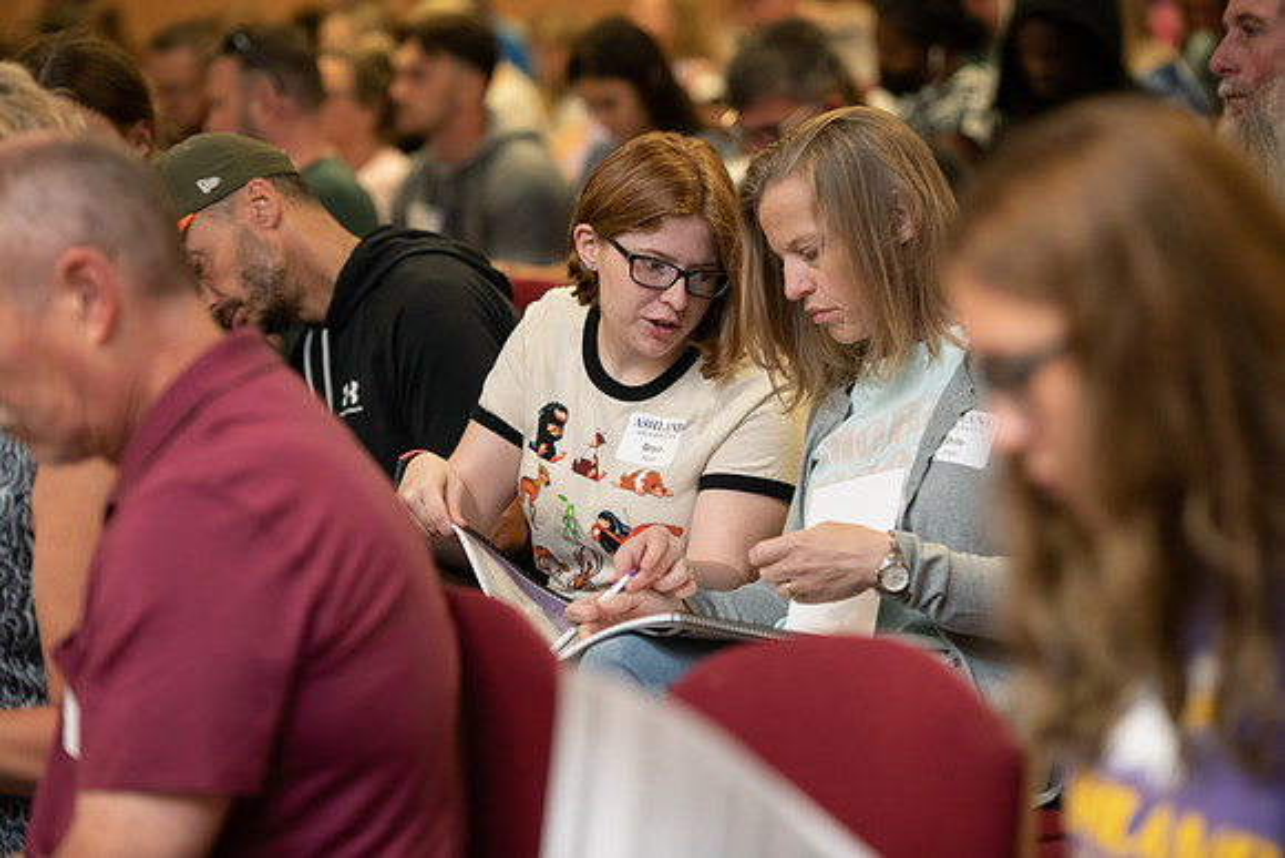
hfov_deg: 15.2
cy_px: 429
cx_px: 642
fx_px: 4820
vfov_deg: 10.2
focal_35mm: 135
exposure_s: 1/160
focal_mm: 135
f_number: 3.2
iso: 1600
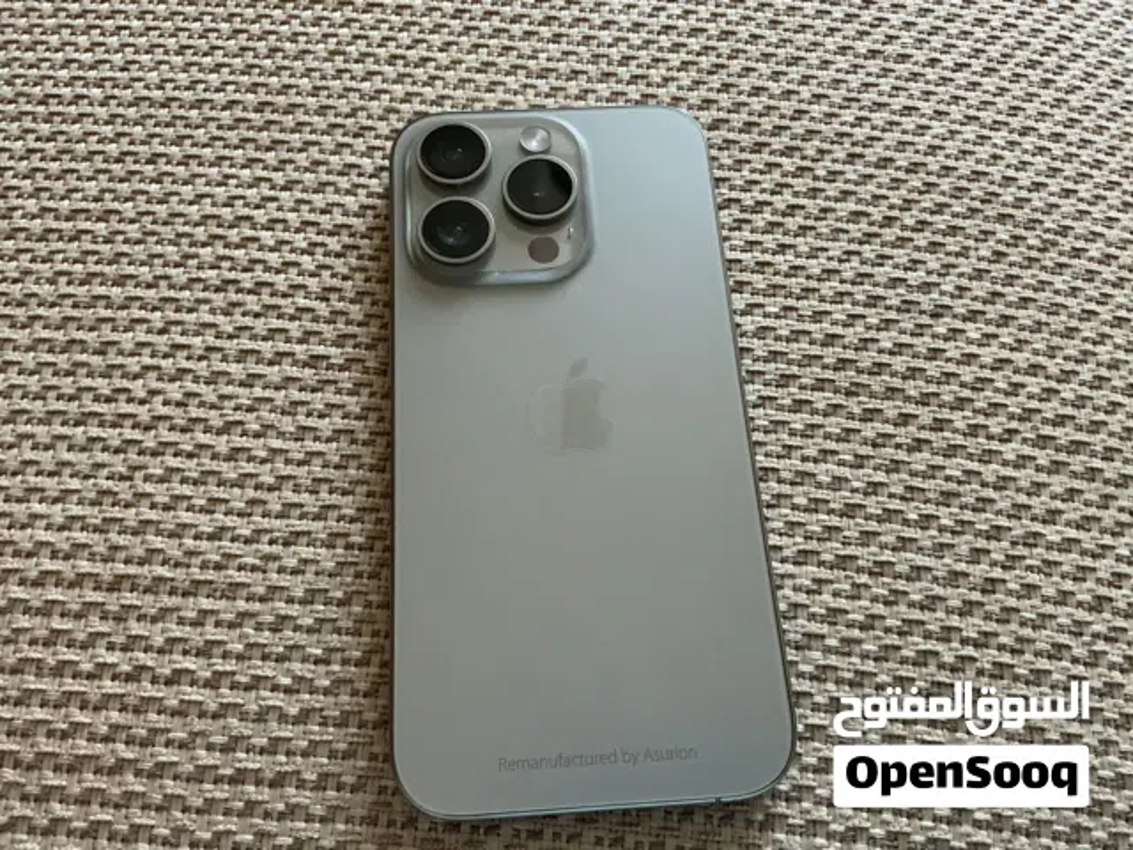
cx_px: 566
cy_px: 425
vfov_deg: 48.2
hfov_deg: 61.7
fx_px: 949
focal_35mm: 29
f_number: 1.8
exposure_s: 1/60
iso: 125
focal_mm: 3
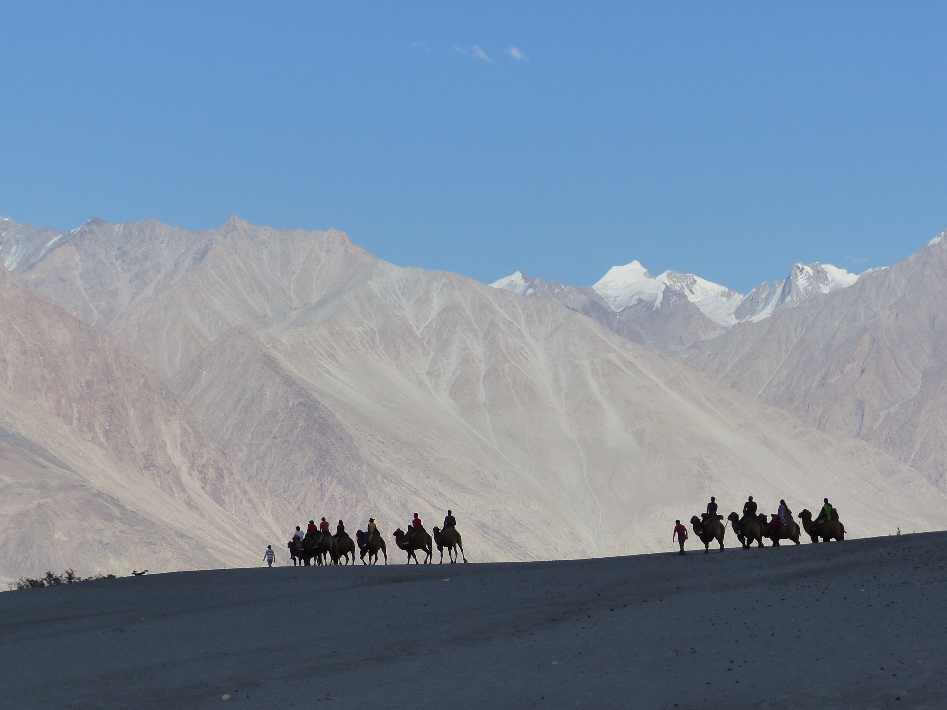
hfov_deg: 16.3
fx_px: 3310
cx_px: 474
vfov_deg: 12.2
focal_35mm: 121
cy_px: 355
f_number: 4.5
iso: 160
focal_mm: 21.8
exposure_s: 1/1600
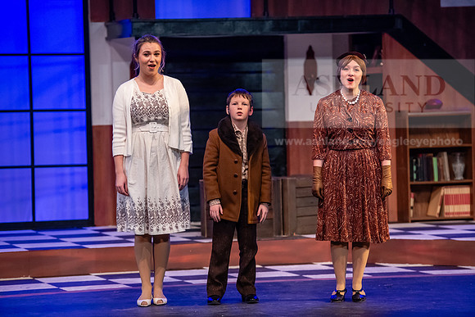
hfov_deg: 12.8
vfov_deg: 8.6
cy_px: 158
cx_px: 238
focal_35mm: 160
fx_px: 2112
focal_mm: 160
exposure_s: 1/200
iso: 2500
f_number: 3.2
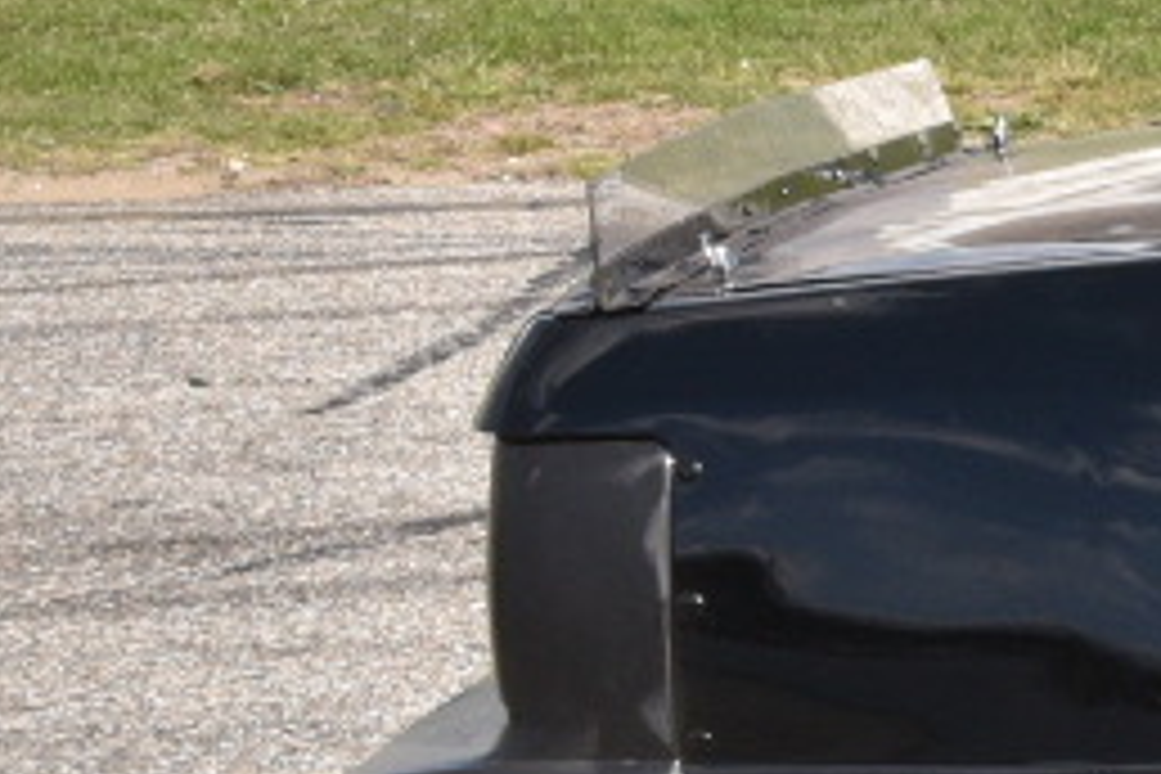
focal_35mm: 276
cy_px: 392
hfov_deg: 6.9
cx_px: 3249
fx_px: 8900
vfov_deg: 5.0
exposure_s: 1/250
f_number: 20
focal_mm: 44
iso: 640
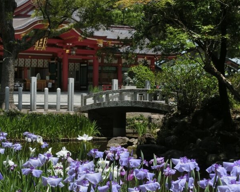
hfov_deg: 24.1
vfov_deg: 19.4
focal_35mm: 79
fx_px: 561
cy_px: 121
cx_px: 89
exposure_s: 1/640
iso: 80
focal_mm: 10.7
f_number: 5
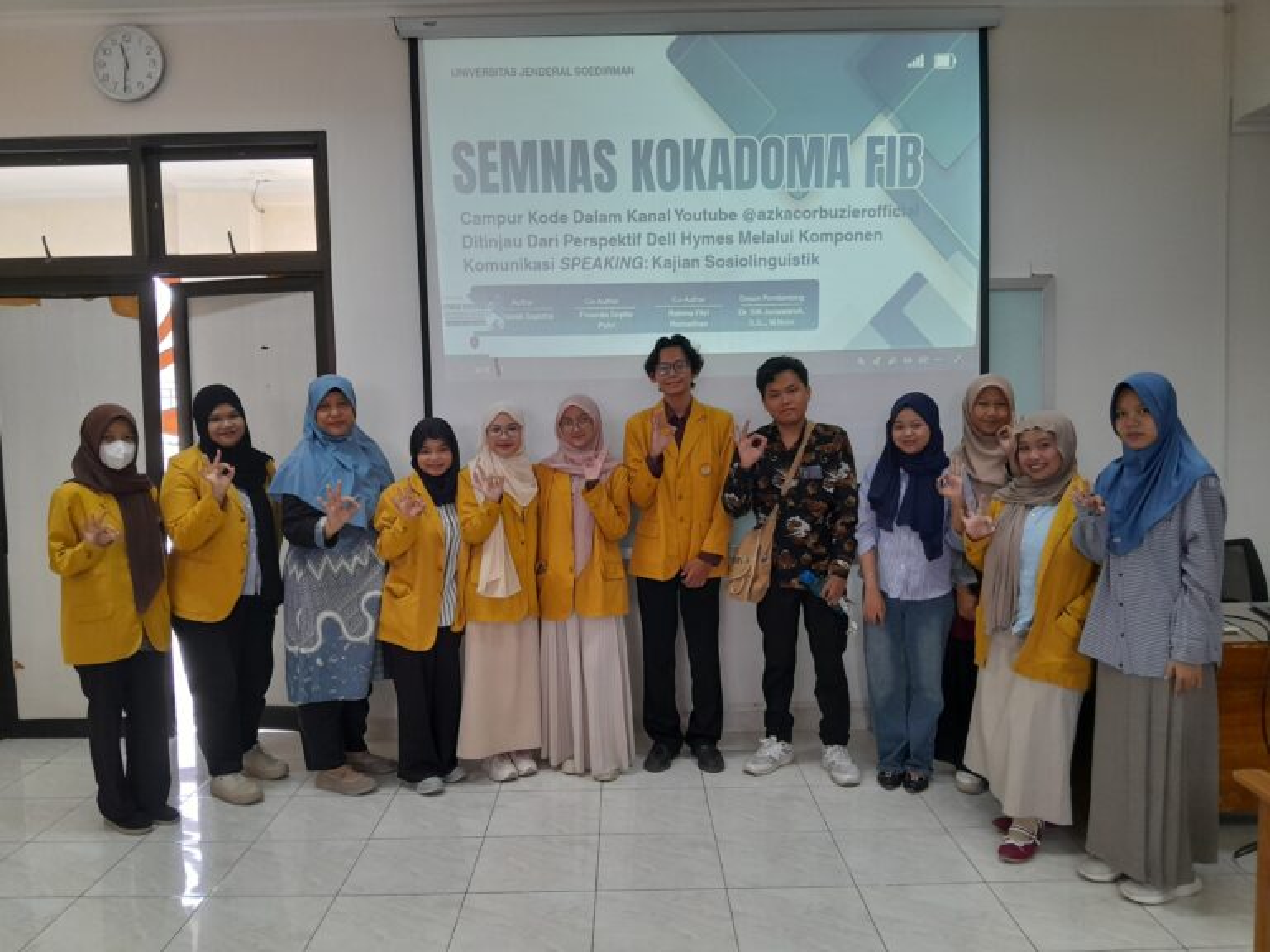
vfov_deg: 53.1
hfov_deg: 67.3
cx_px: 635
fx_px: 954
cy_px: 476
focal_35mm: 26
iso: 160
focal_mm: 3.98
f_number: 1.8
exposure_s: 1/60
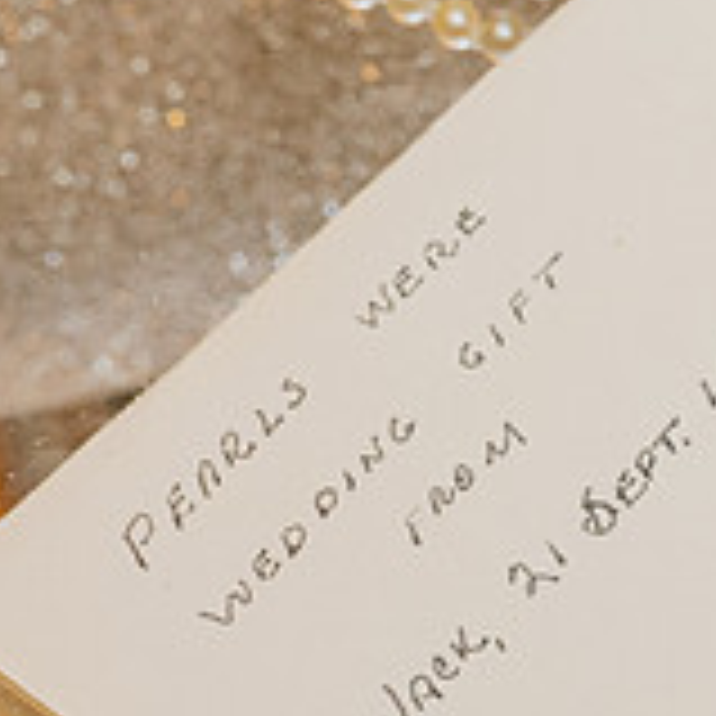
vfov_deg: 11.3
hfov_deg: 11.0
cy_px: 511
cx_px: 901
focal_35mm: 155
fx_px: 3627
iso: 1250
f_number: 10
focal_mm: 50
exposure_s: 1/100
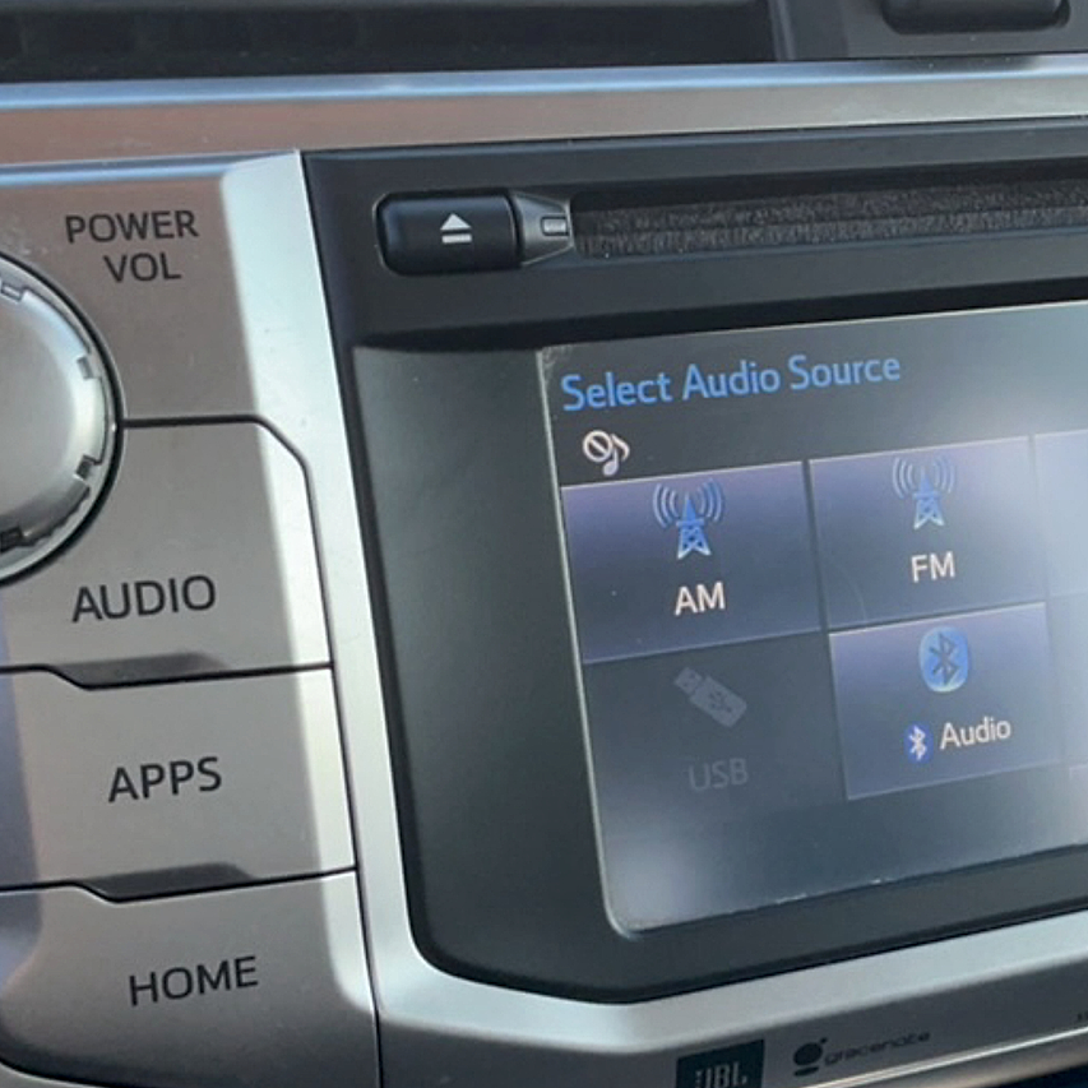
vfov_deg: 29.4
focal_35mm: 58
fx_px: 2062
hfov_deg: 28.5
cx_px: 967
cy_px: 686
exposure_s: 1/120
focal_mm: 3
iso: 32
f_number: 1.8
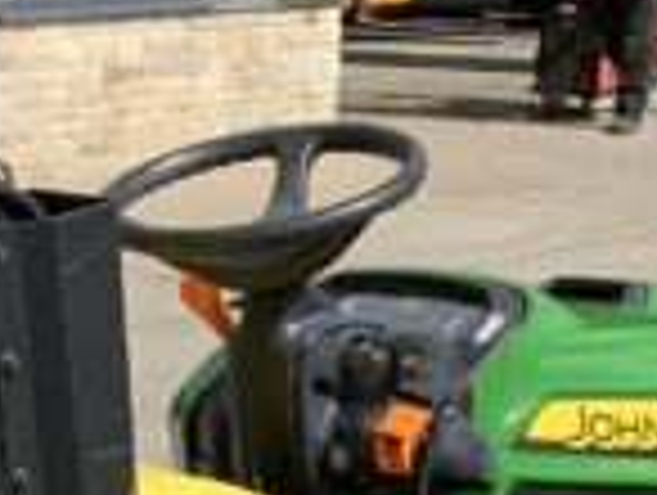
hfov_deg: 9.6
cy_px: 720
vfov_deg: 7.2
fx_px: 3859
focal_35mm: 203
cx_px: -108
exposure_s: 1/1675
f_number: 1.8
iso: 16
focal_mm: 3
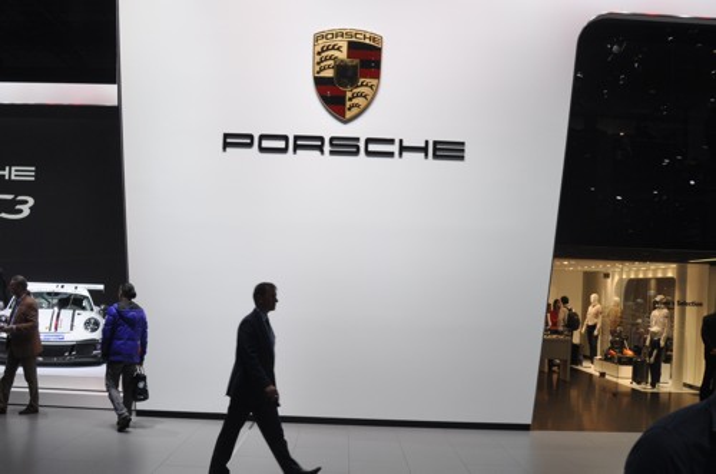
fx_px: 536
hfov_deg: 67.5
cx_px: 358
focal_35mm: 27
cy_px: 237
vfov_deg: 47.7
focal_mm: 18
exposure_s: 1/100
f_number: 5.6
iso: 400
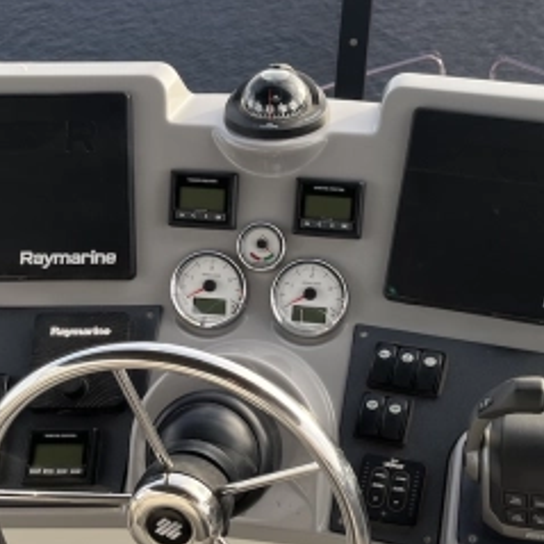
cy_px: 354
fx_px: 942
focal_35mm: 53
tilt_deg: -37.8
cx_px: 353
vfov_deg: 32.0
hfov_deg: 32.0
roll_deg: -0.2
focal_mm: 5.1
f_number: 1.6
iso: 50
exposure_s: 1/445
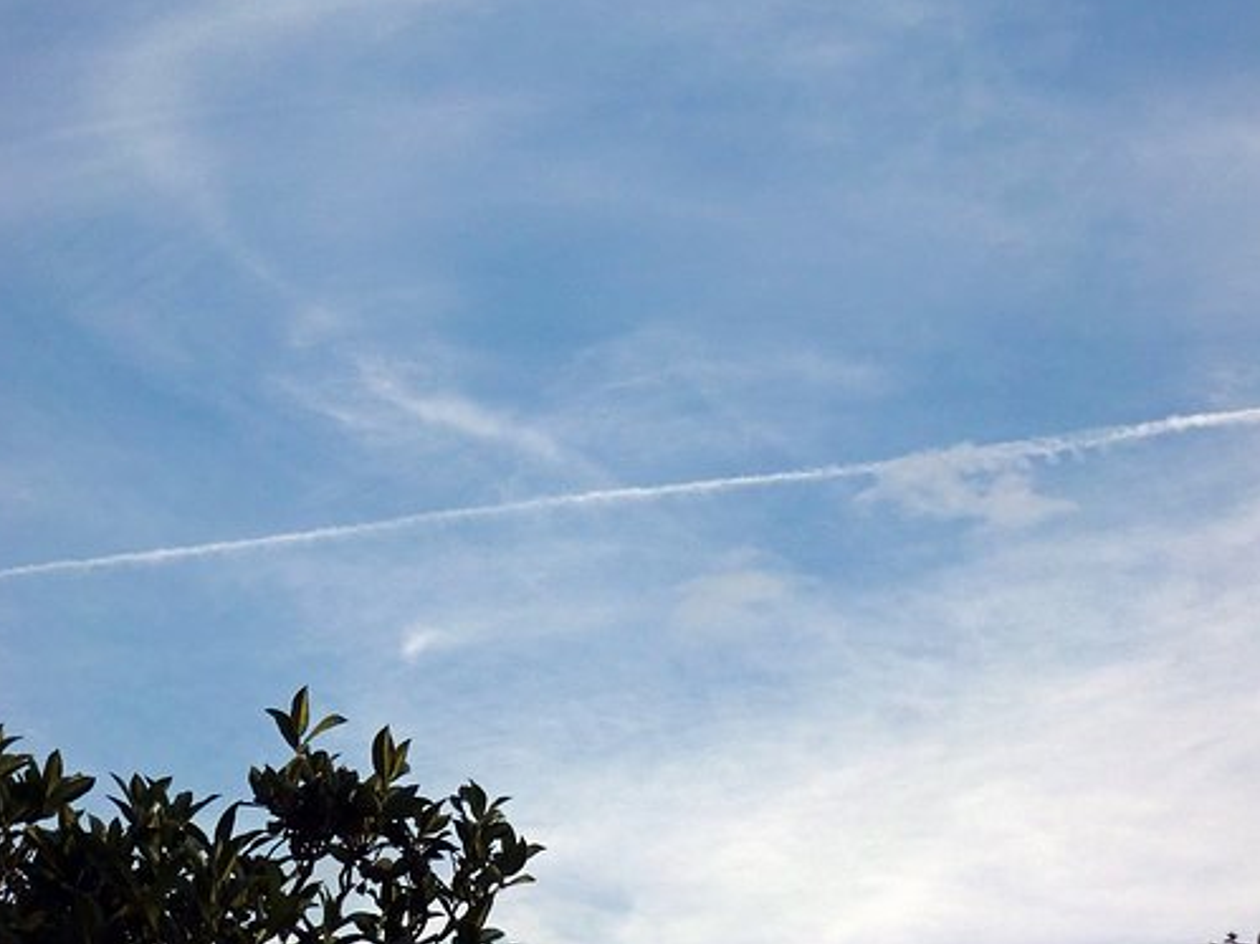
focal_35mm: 108
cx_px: 620
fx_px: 3929
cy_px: 461
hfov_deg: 18.2
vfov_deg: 13.7
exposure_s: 1/160
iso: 200
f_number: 14.1
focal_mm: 18.9
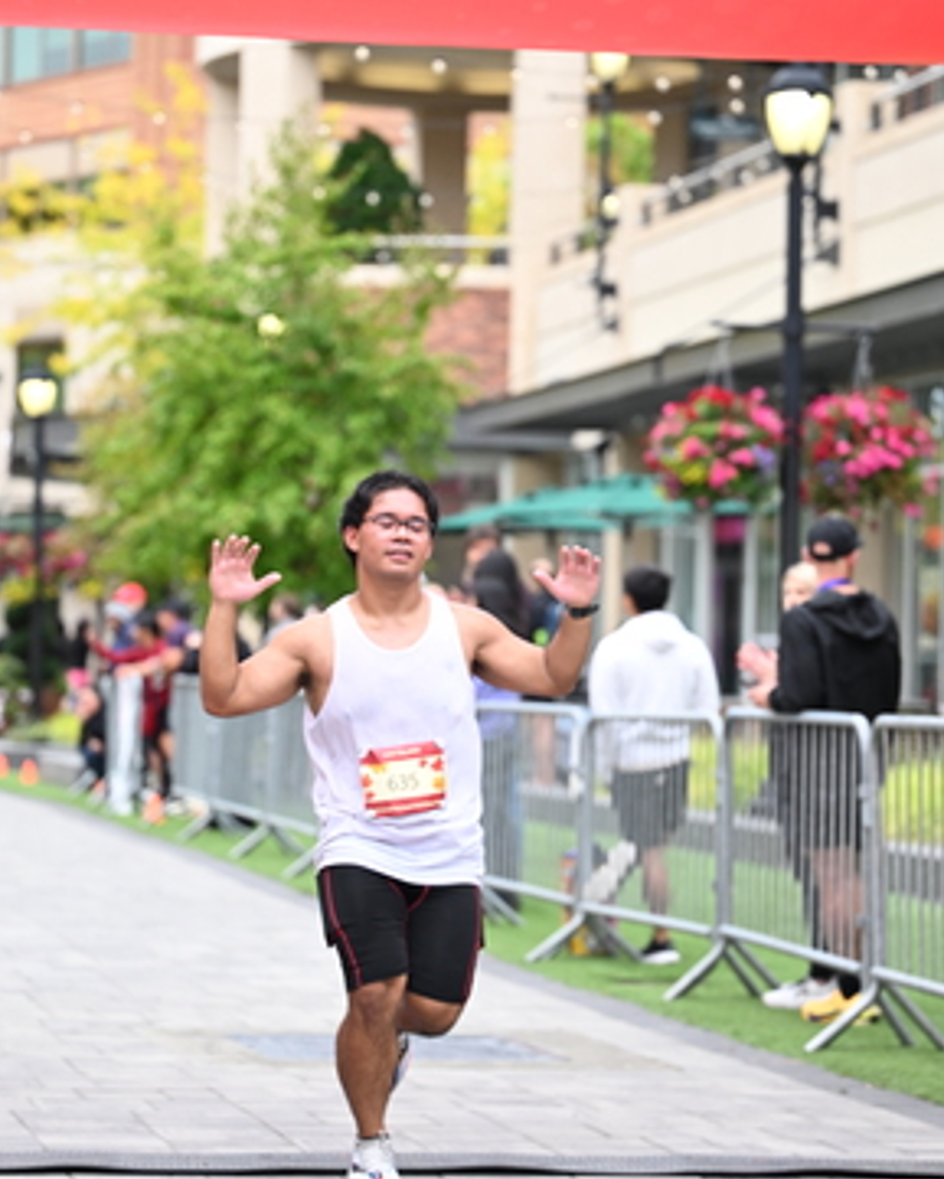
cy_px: 578
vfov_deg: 14.8
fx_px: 4538
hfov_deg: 11.9
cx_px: 472
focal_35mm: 130
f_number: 2.8
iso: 800
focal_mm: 91
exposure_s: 1/1600
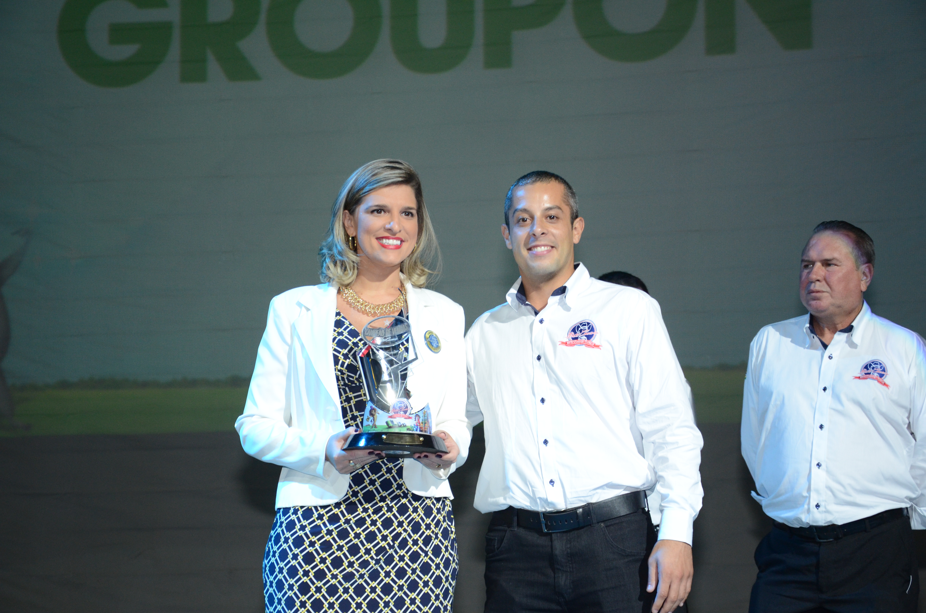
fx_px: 1733
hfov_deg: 29.9
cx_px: 463
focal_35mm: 68
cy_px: 306
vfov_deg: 20.1
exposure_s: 1/80
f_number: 4.8
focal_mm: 45
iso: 1000
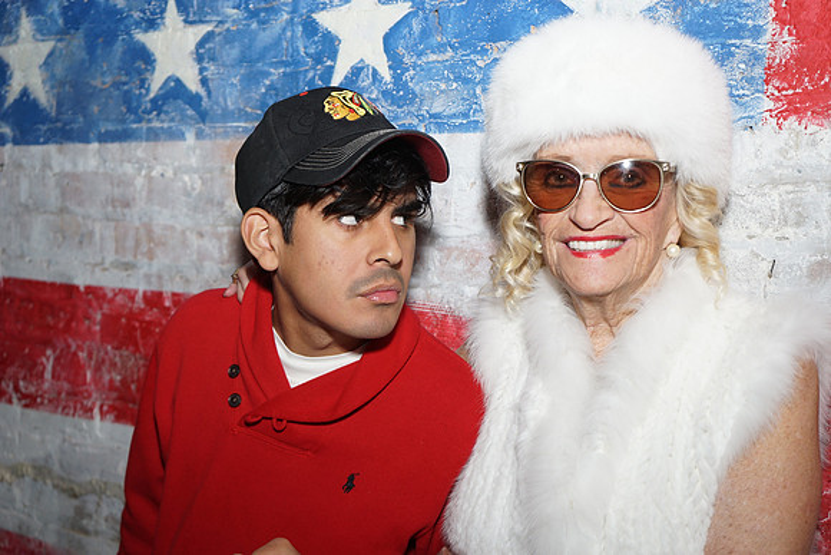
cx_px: 416
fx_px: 1131
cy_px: 278
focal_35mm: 49
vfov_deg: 27.5
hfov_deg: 40.3
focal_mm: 49
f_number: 5
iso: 640
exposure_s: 1/80
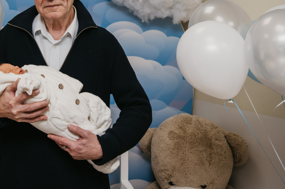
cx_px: 64
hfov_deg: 28.7
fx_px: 546
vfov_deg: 19.5
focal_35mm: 69
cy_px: 33
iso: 160
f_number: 4
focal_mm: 40
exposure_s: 1/160
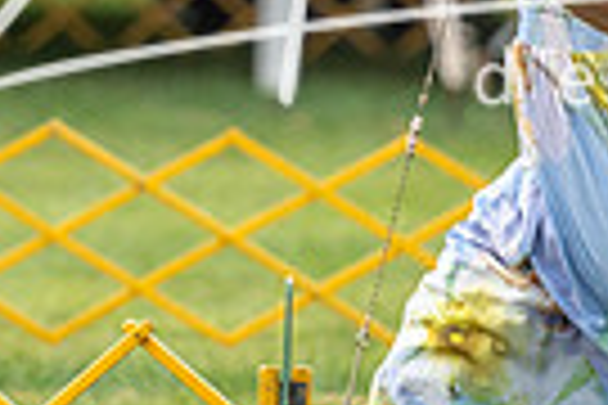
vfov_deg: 1.5
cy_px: 218
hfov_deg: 2.3
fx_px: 15131
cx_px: 329
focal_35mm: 896
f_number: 2.8
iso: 640
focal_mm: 200
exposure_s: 1/640
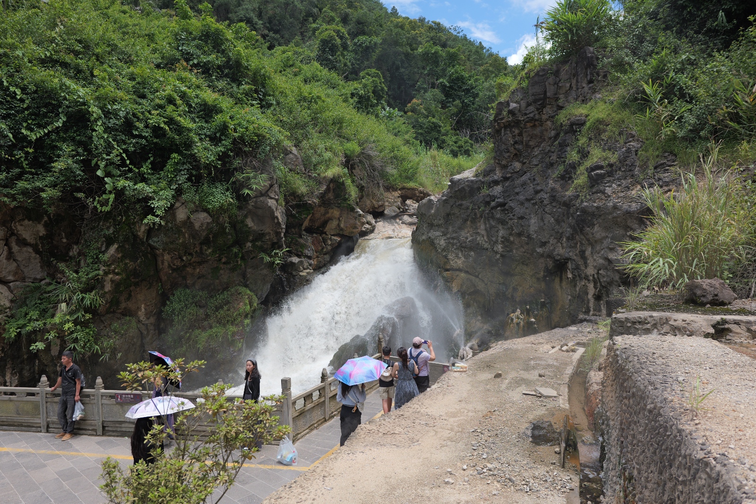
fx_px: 504
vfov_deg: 53.1
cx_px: 378
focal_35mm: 24
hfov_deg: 73.8
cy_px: 252
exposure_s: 1/500
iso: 100
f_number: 4
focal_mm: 24
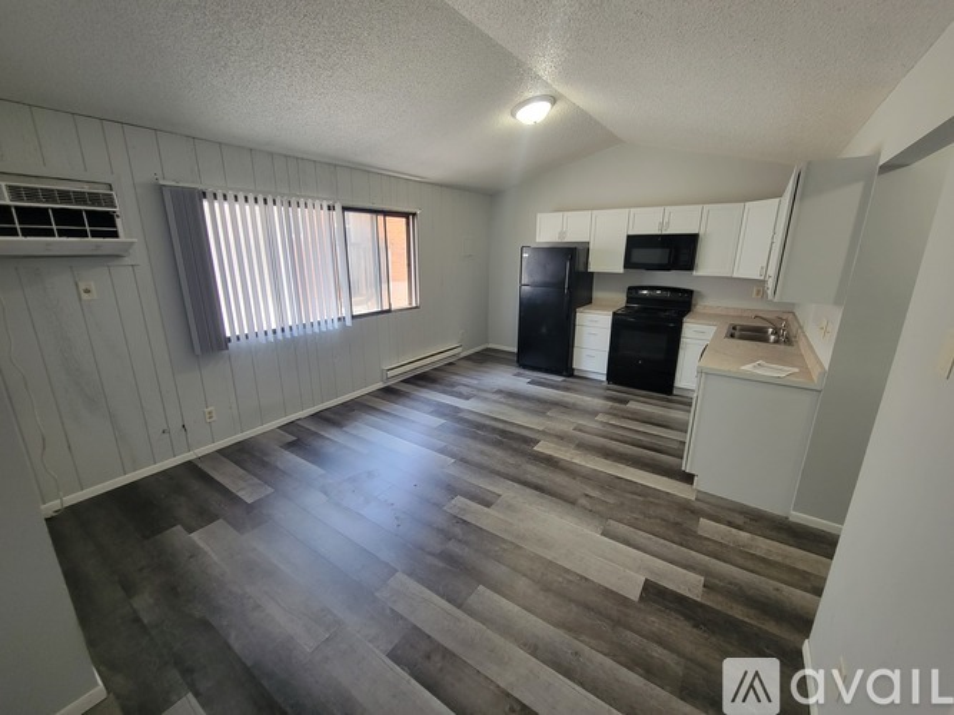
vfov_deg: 89.9
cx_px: 477
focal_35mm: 13
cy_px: 358
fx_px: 358
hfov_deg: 106.2
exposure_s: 1/60
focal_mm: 2.2
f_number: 2.2
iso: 200
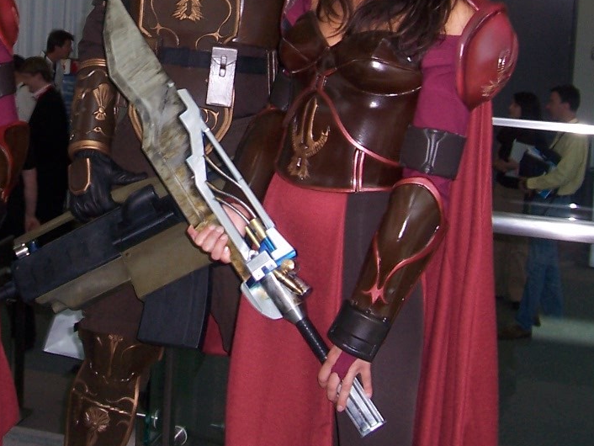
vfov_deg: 20.0
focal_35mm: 72
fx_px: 1236
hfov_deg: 26.5
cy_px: 29
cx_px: 124
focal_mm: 5.6
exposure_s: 1/60
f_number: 2.7
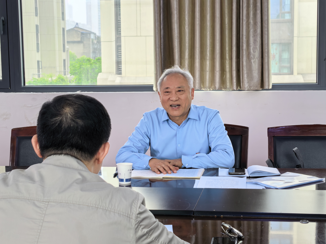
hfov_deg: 26.3
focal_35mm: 74
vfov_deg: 19.9
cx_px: 163
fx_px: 697
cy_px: 122
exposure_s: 1/100
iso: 80
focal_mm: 5.75
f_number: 2
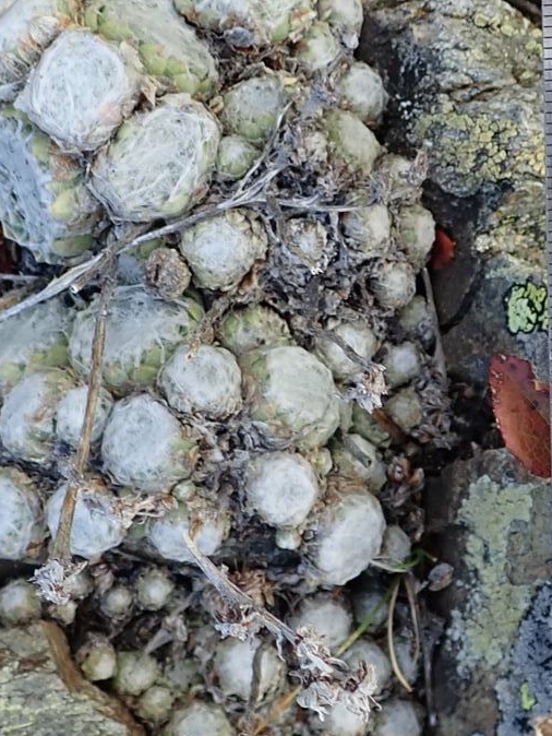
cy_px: 365
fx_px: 1891
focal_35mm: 89
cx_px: 159
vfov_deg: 22.0
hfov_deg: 16.5
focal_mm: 5.5
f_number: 3.2
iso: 100
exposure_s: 1/80
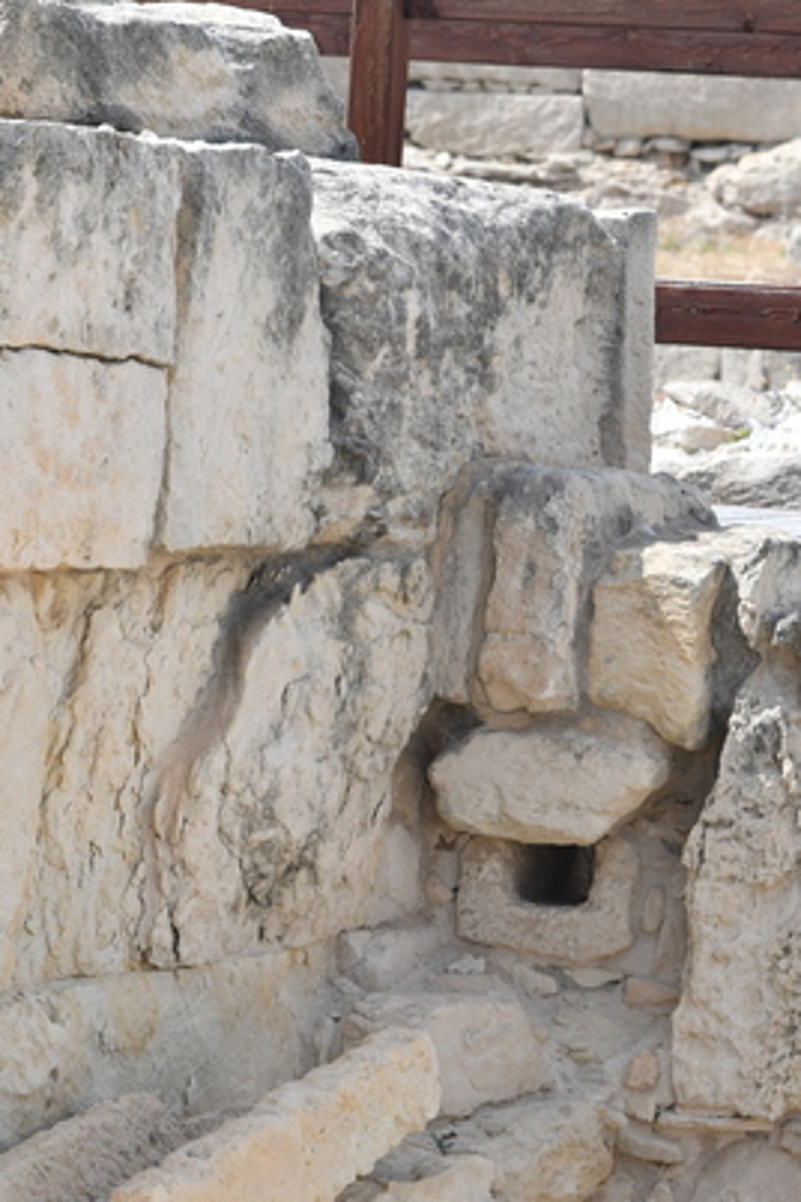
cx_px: 344
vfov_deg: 10.2
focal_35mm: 202
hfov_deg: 6.8
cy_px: 951
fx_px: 6741
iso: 250
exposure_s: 1/640
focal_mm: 82
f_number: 8
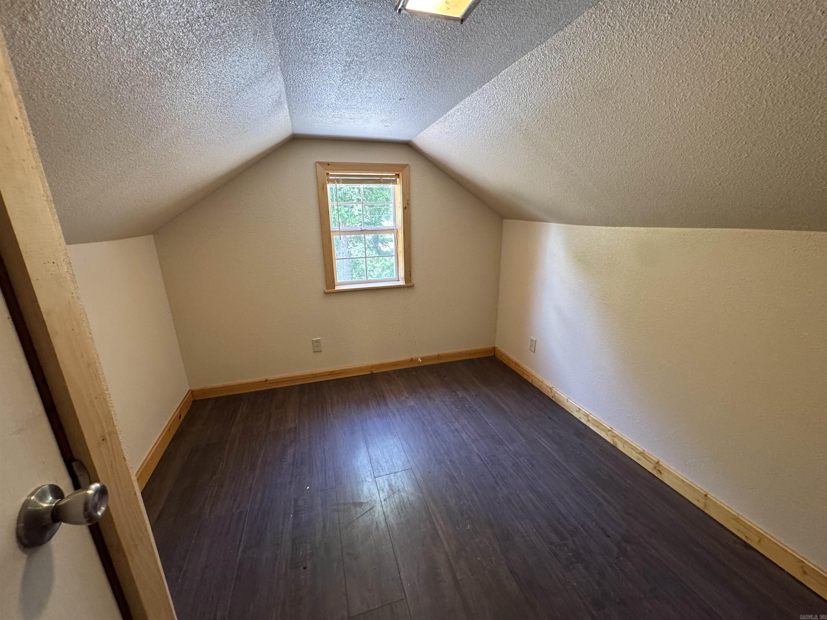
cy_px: 310
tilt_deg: -15.8
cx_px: 414
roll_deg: +0.8
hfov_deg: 102.1
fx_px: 334
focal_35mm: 14
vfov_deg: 85.7
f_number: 2.2
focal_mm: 2.22
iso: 320
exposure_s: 1/60
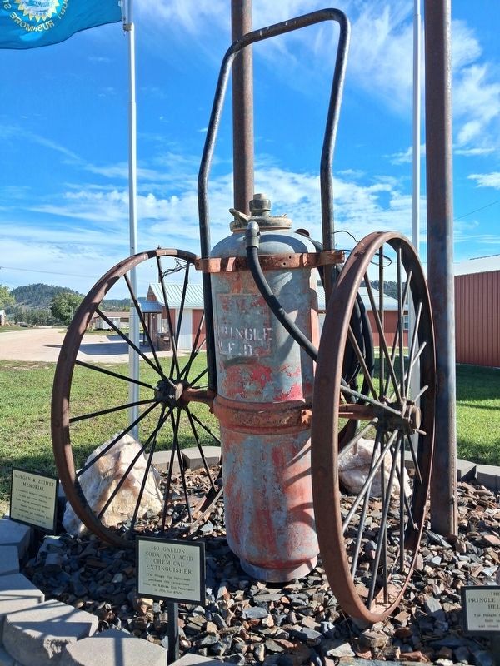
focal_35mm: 27
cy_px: 333
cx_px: 250
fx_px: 520
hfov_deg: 51.4
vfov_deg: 65.3
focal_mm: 4
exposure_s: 1/539
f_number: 1.8
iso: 25
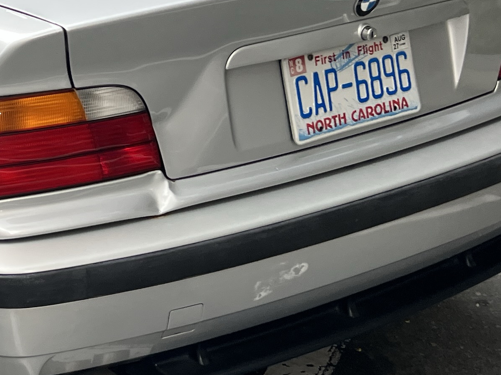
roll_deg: +2.9
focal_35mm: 88
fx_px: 1274
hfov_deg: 20.9
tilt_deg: -14.7
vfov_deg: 16.6
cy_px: 65
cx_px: -88
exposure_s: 1/120
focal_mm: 5.7
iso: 100
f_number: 1.5
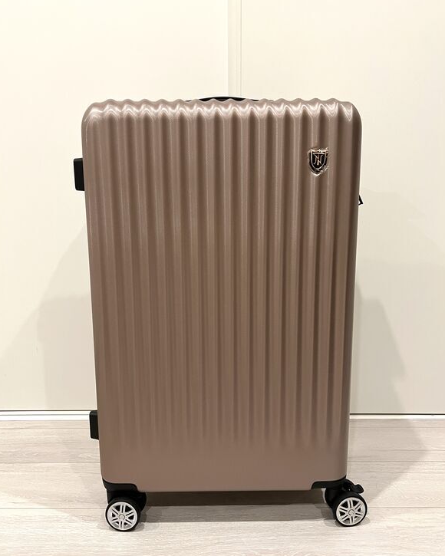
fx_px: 461
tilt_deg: -8.6
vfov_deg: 62.2
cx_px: 226
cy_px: 276
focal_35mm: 28
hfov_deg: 51.5
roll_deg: +0.1
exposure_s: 1/60
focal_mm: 5.7
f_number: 1.5
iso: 250
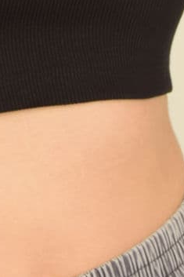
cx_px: -10
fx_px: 1780
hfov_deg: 5.9
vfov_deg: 8.6
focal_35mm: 232
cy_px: -183
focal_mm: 26
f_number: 10
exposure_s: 1/125
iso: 100
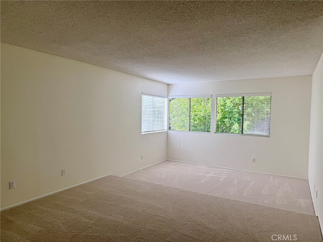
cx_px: 162
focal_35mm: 24
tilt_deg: -1.7
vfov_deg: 56.8
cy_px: 121
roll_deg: -0.9
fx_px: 224
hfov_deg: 71.6
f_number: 1.78
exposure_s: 1/507
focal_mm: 6.76
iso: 100
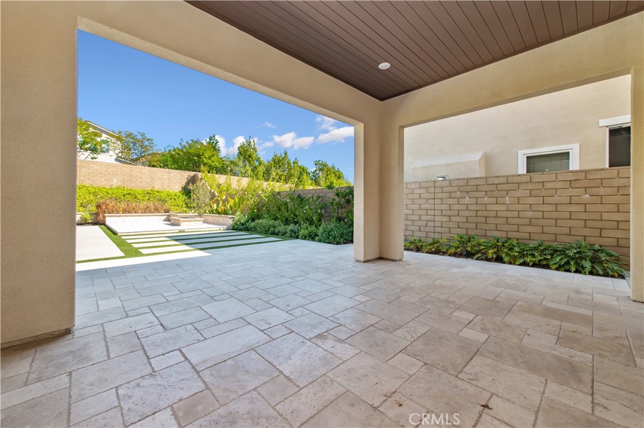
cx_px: 322
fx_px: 250
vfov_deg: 81.1
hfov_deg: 104.3
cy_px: 214
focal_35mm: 14
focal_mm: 14
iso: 100
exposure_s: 1/125
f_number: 5.6
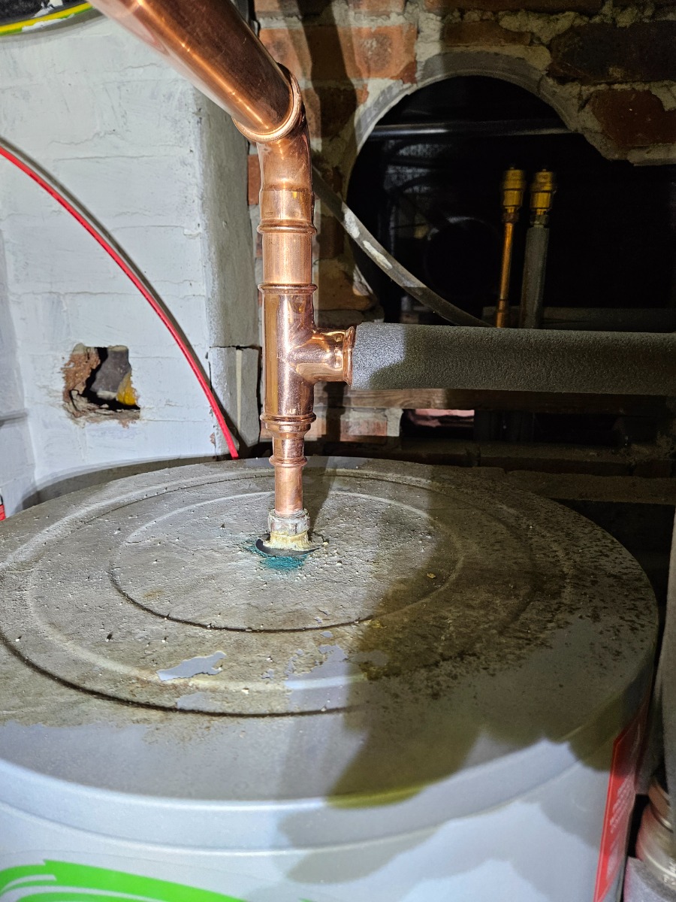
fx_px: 599
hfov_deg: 58.9
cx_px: 338
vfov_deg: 73.9
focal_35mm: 23
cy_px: 451
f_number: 1.8
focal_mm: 5.4
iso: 200
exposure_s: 1/100
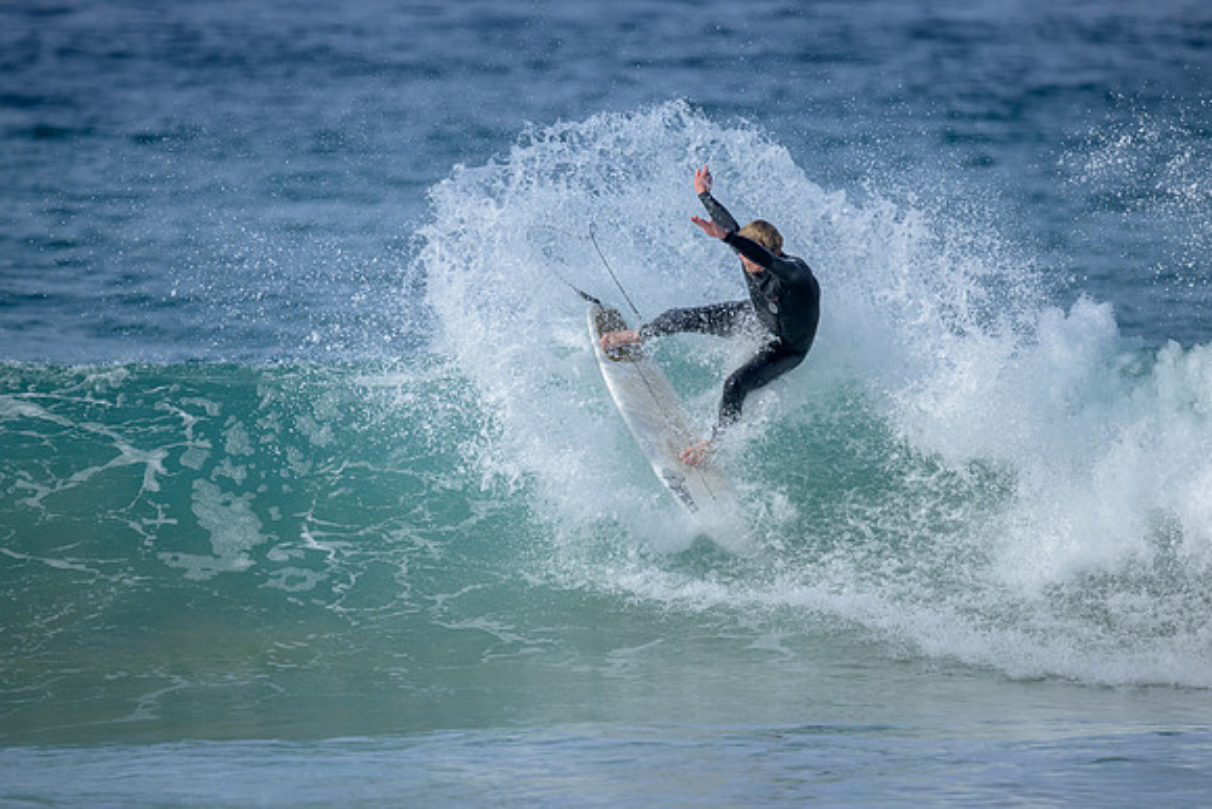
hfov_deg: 2.6
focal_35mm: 800
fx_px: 26938
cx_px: 606
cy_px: 404
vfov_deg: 1.7
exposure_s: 1/2500
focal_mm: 800
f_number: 6.3
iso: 400
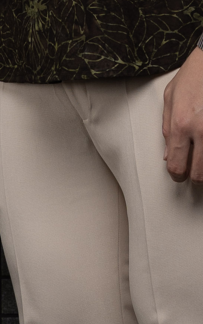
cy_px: -1
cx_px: 77
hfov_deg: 5.7
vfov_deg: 9.0
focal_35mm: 232
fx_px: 2052
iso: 200
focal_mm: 33.1
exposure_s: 1/125
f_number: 8
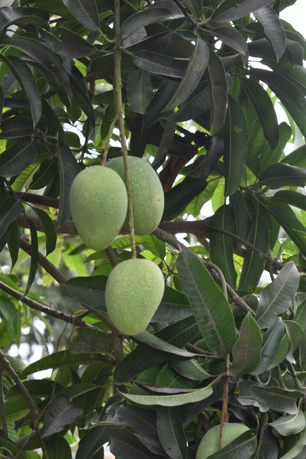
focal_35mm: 90
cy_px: 244
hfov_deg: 15.3
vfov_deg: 22.7
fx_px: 1141
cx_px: 147
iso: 250
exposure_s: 1/125
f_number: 5.6
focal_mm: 55
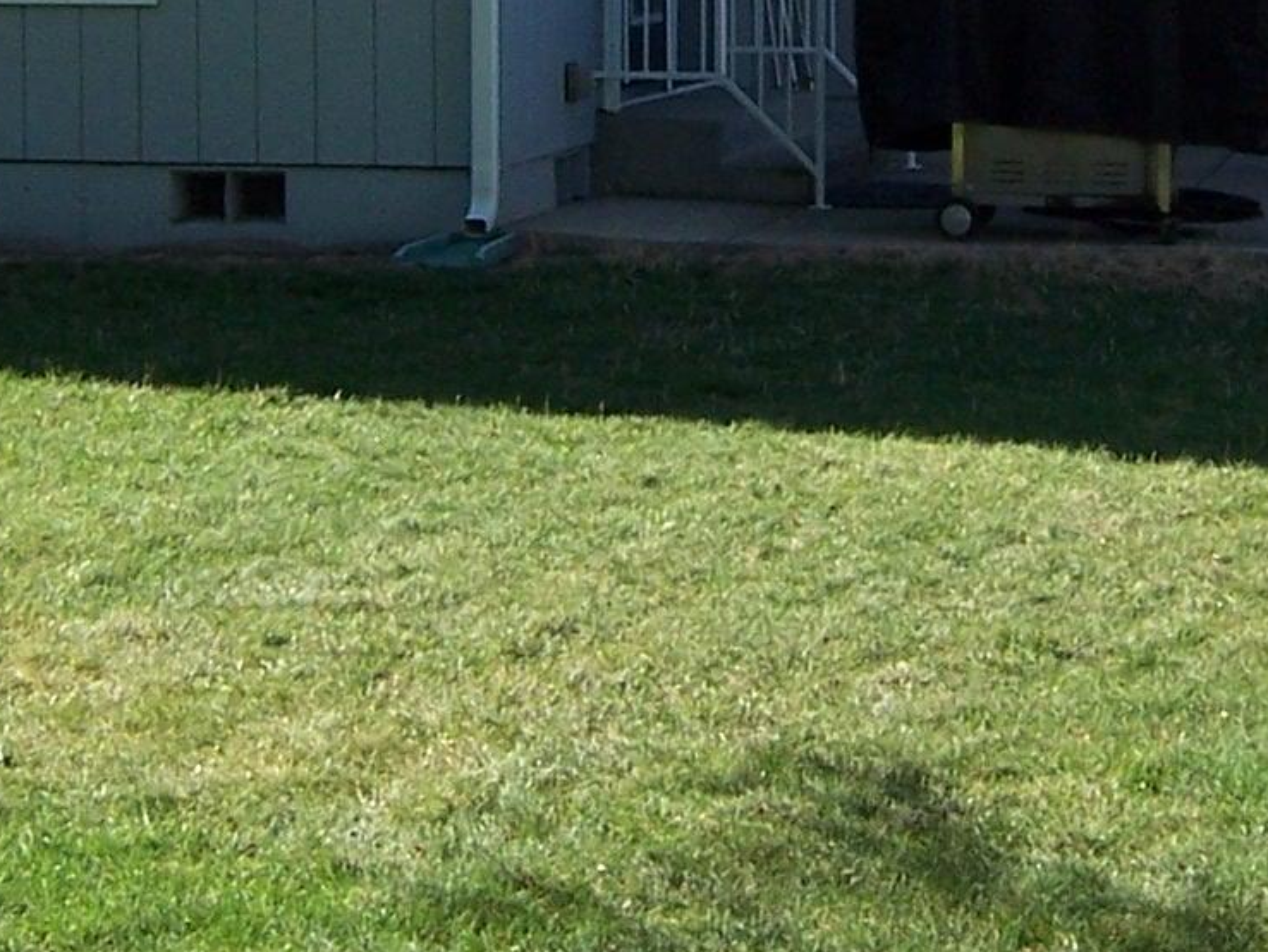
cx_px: 773
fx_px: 3774
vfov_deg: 14.1
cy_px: -86
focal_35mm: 103
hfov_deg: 19.0
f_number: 3.4
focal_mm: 5.5
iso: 80
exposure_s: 1/500
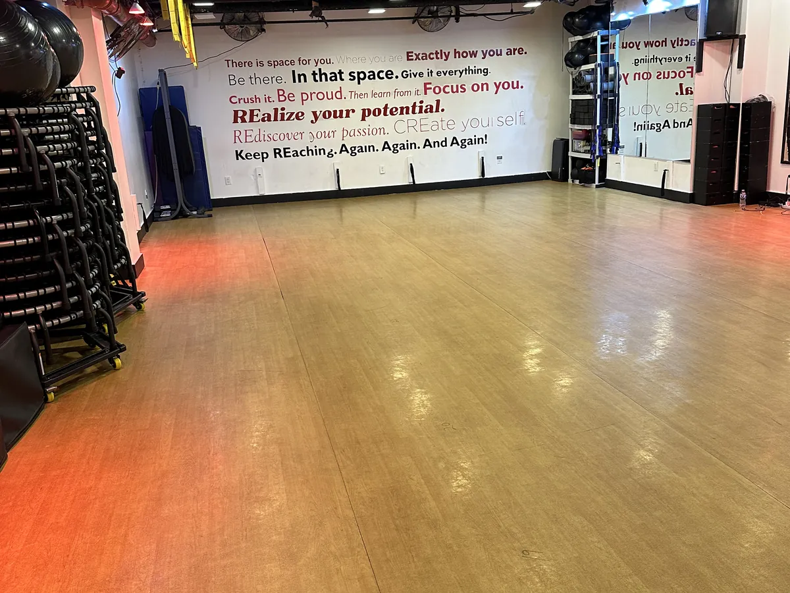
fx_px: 548
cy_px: 296
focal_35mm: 24
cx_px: 395
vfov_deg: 56.8
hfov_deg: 71.6
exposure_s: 1/60
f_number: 1.78
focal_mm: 6.86
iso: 200
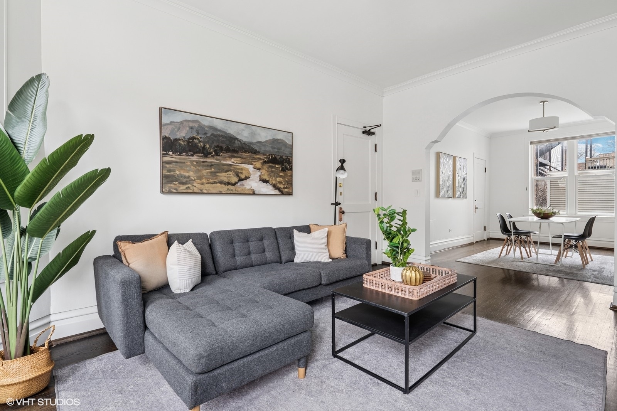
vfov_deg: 73.7
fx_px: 274
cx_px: 308
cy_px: 206
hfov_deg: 96.7
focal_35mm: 16
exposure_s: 1/10
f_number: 8
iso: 320
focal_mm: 16
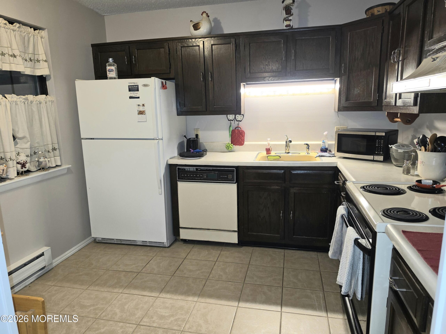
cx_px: 223
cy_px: 167
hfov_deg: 73.9
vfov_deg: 58.9
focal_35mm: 23
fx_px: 296
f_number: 1.4
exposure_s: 1/40
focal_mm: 6.5
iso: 64
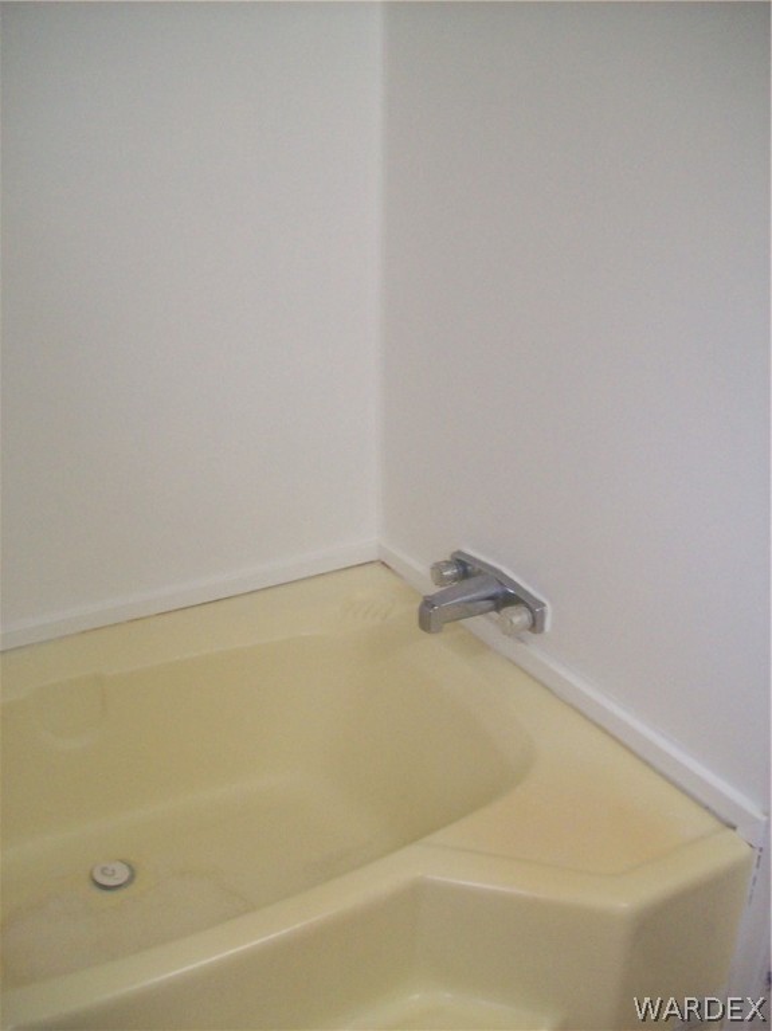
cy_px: 516
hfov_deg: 39.6
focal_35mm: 36
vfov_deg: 51.4
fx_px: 1072
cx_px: 386
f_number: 2.7
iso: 200
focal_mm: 6
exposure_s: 1/107
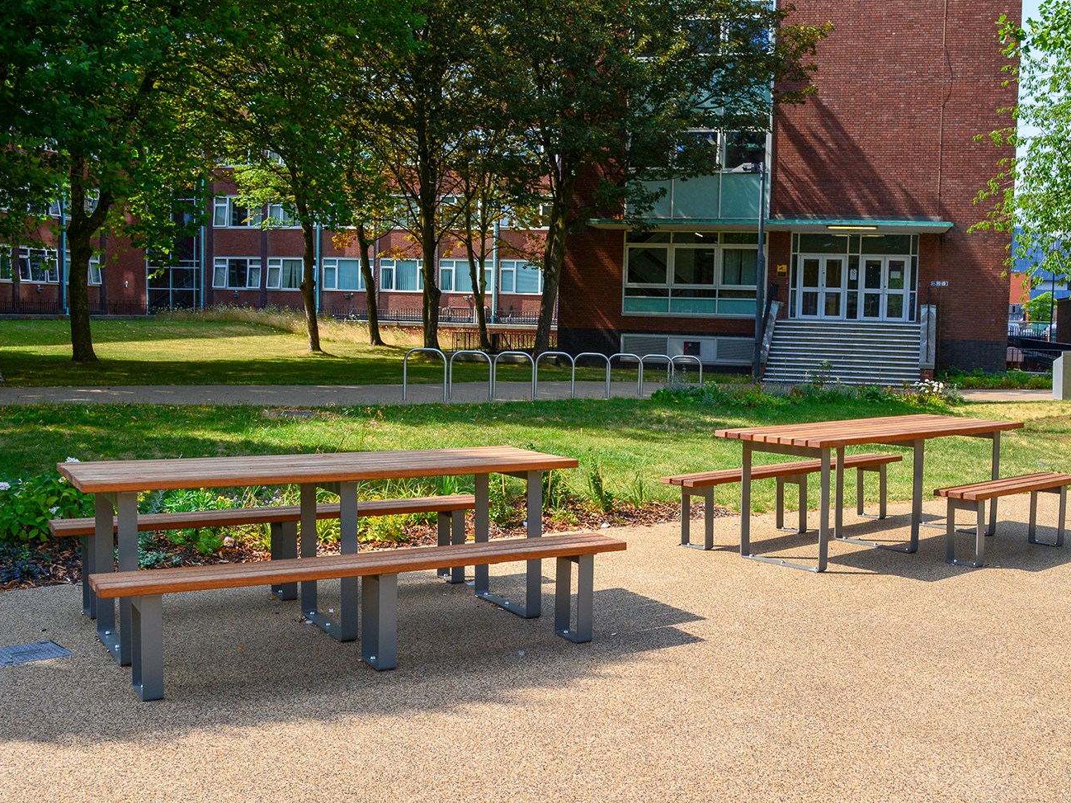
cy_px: 409
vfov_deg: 35.9
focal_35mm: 40
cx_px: 609
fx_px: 1237
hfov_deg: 46.7
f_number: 10
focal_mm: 24
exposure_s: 1/250
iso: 250
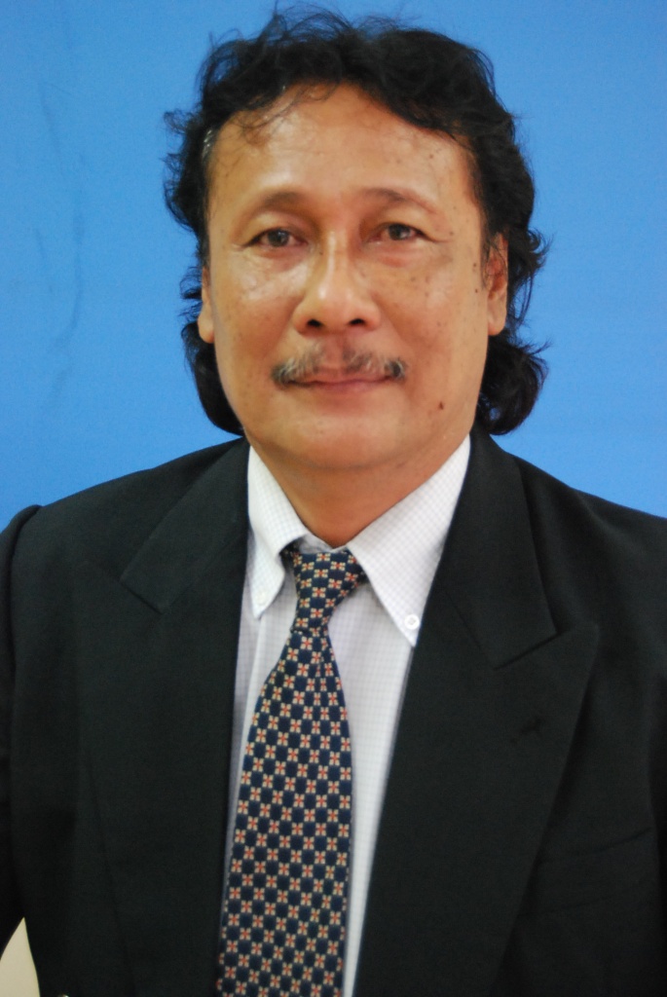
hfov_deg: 23.8
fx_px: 1580
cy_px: 498
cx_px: 334
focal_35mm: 57
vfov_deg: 35.0
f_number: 5
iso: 1600
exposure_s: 1/15
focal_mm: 38
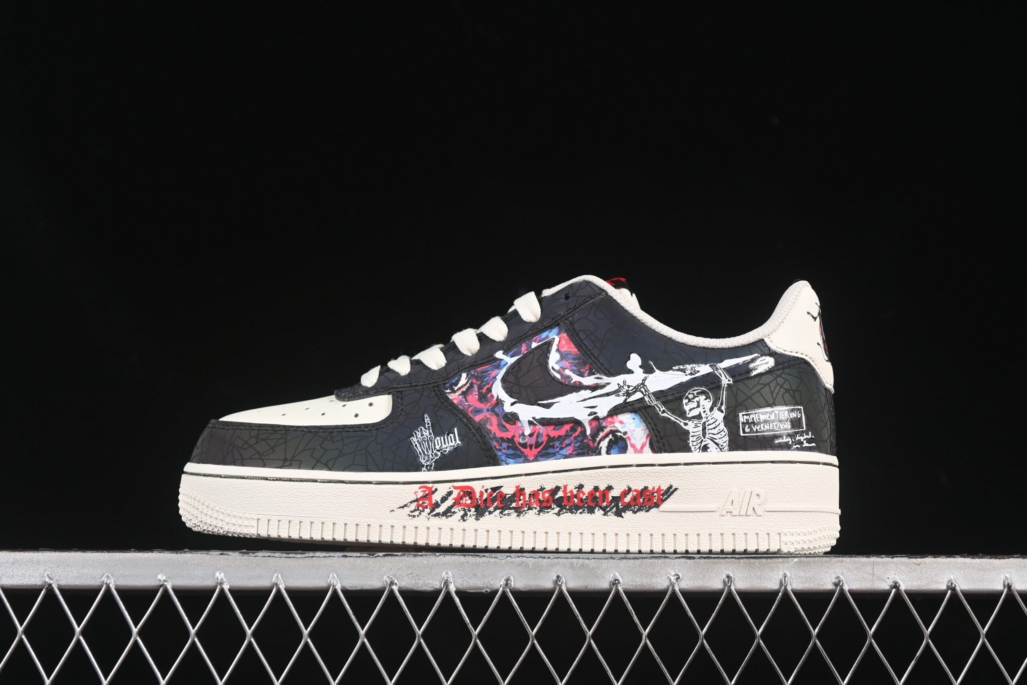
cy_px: 342
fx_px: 2140
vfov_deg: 18.2
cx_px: 514
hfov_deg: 27.0
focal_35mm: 75
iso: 160
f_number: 6.3
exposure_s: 1/60
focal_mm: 50
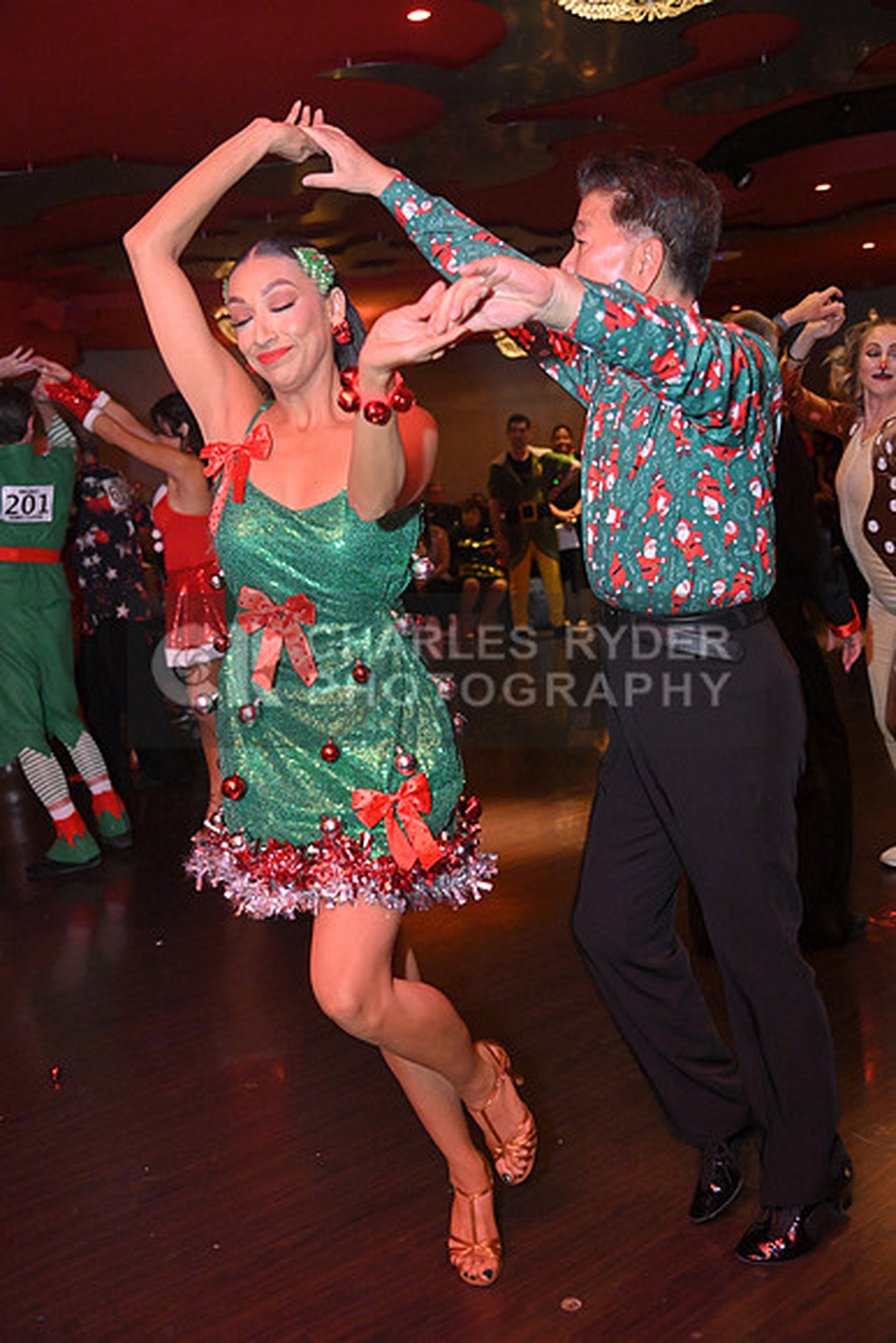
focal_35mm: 35
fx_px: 1306
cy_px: 672
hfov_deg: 37.9
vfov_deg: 54.4
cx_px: 448
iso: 4000
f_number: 4
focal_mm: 35
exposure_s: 1/100
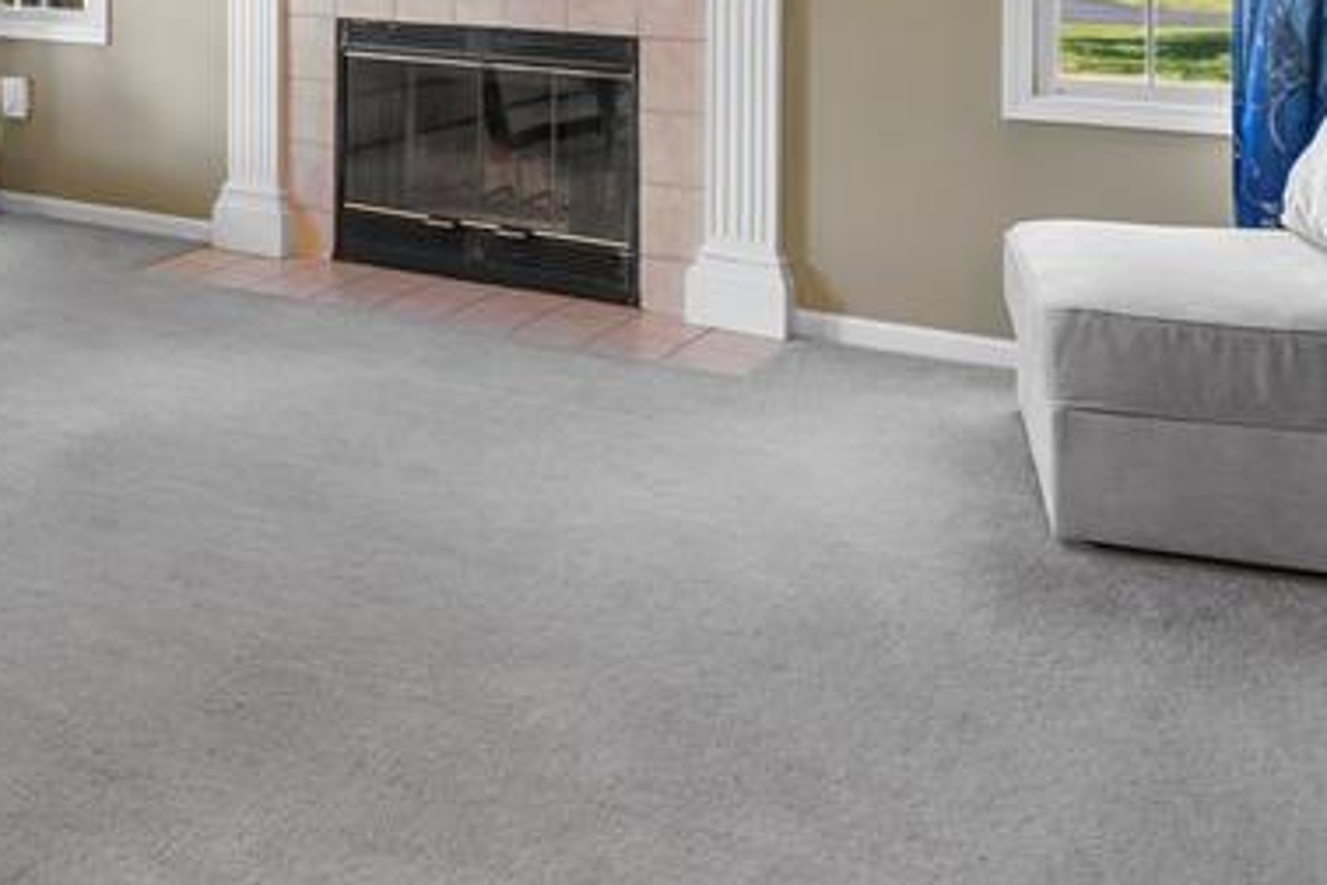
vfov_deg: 26.3
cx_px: 7
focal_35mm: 46
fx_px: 1695
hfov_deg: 38.1
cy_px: -160
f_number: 4
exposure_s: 1/1.67
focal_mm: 17
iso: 100
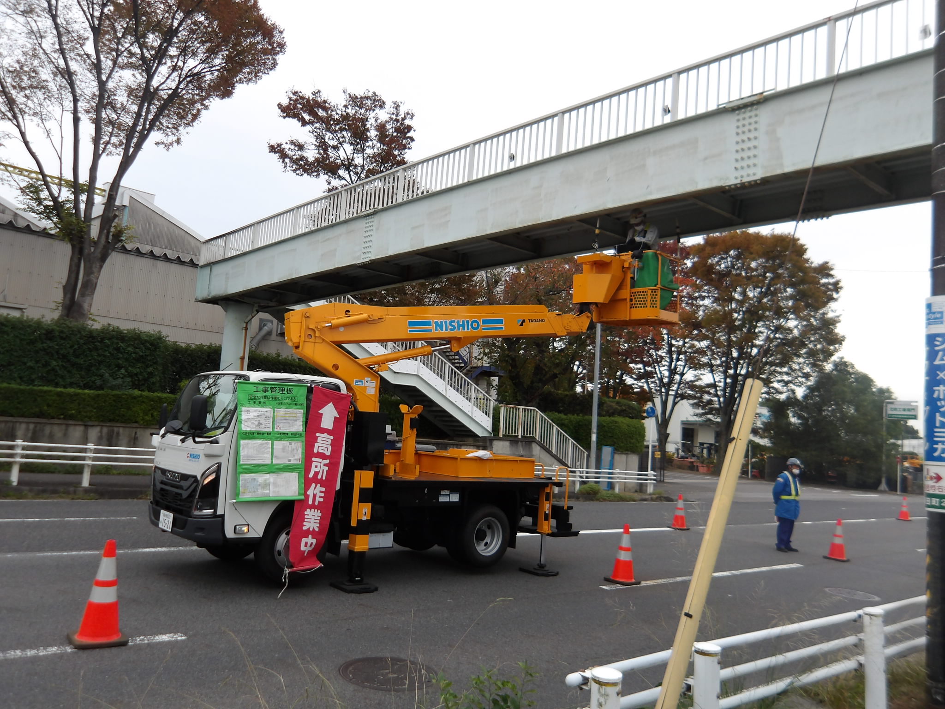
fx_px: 737
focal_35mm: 27
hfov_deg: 65.3
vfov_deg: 51.4
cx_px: 472
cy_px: 354
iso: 100
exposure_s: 1/568
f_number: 3
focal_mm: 4.9
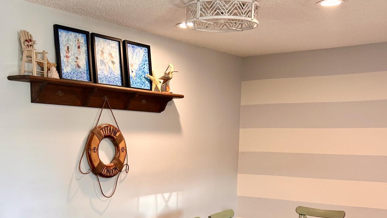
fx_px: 493
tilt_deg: -9.6
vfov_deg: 23.5
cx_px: 162
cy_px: 237
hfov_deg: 42.8
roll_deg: -2.9
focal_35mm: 48
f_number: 1.5
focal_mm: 5.7
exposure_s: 1/60
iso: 64
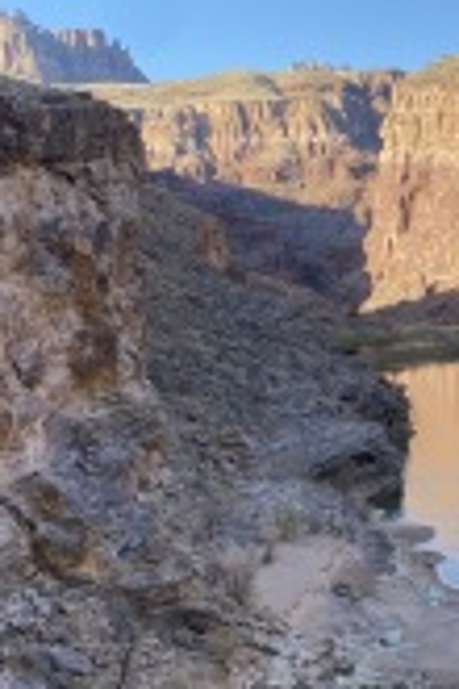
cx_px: 430
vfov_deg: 33.0
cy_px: 476
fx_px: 1147
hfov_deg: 22.0
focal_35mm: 60
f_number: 1.8
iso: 32
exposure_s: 1/685
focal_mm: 4.25
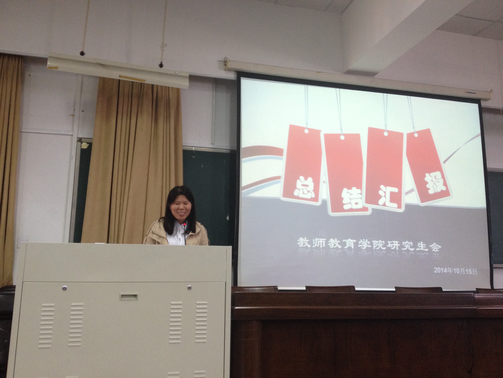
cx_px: 252
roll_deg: -0.4
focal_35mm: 35
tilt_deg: +9.4
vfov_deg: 40.7
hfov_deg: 52.6
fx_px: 509
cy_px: 189
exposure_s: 1/20
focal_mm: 4.28
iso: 125
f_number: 2.4
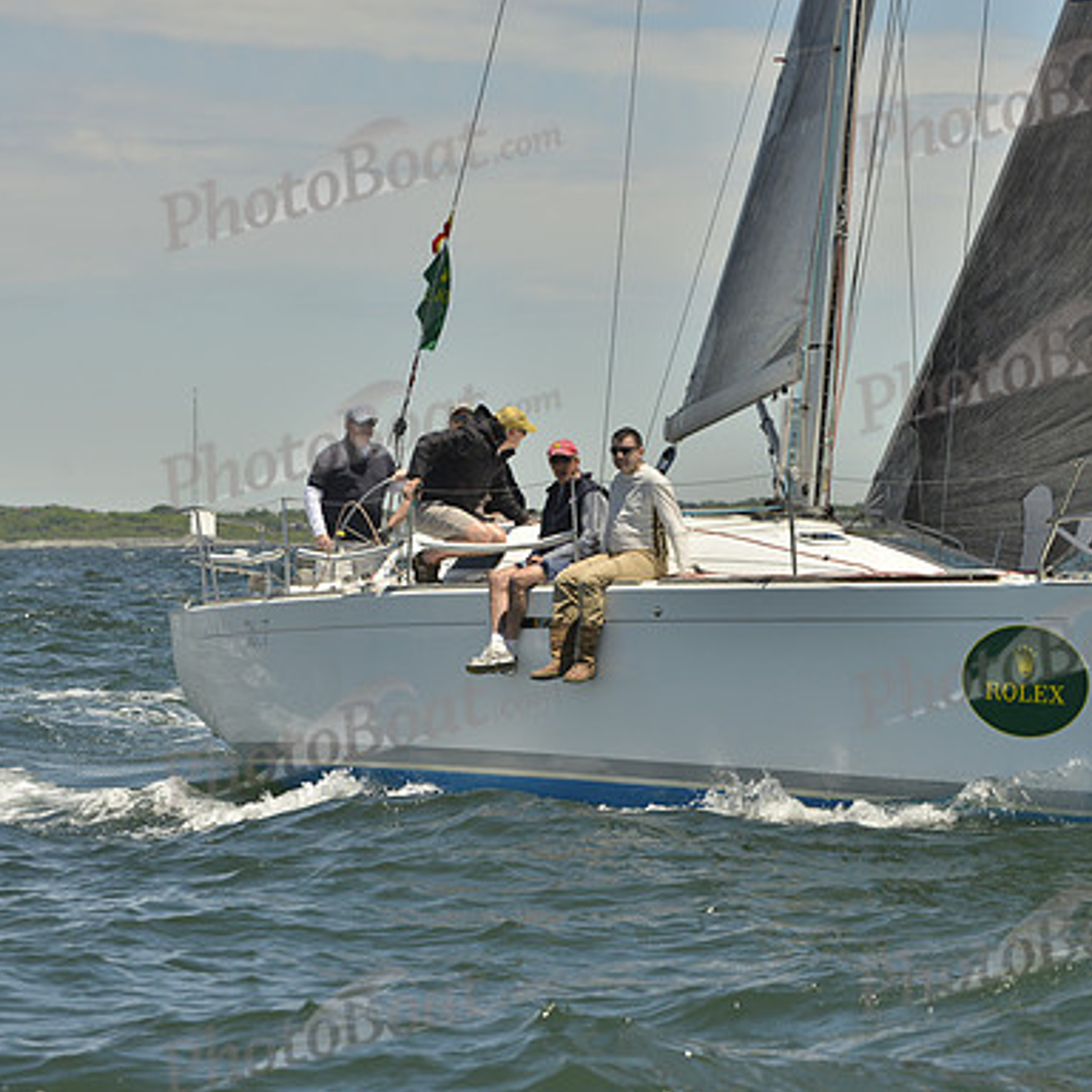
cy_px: 547
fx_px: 5960
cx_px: 711
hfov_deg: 10.5
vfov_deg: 10.5
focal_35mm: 167
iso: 280
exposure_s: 1/1600
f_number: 9
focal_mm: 130
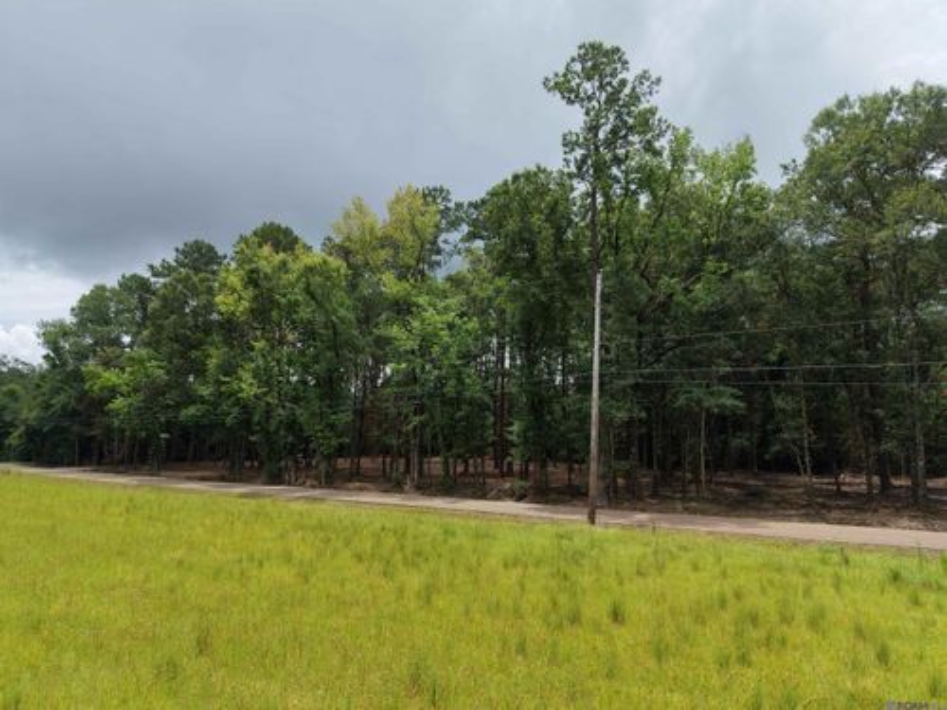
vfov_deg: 56.8
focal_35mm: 24
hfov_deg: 71.6
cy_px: 355
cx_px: 474
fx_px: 657
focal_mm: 8.67
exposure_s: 1/8000
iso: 400
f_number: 1.8
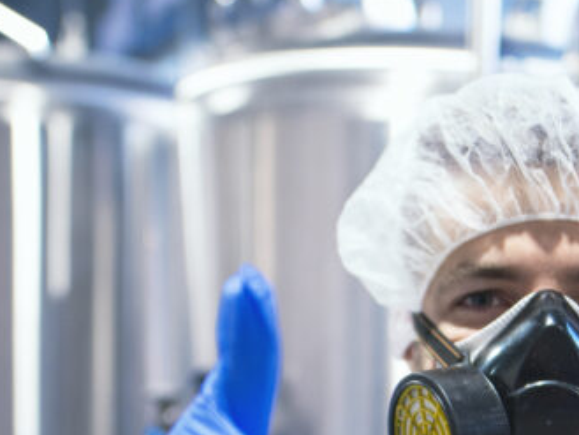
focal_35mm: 70
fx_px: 1171
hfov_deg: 27.6
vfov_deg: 20.3
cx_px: 397
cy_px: 440
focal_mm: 20
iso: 500
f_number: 1.6
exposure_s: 1/400
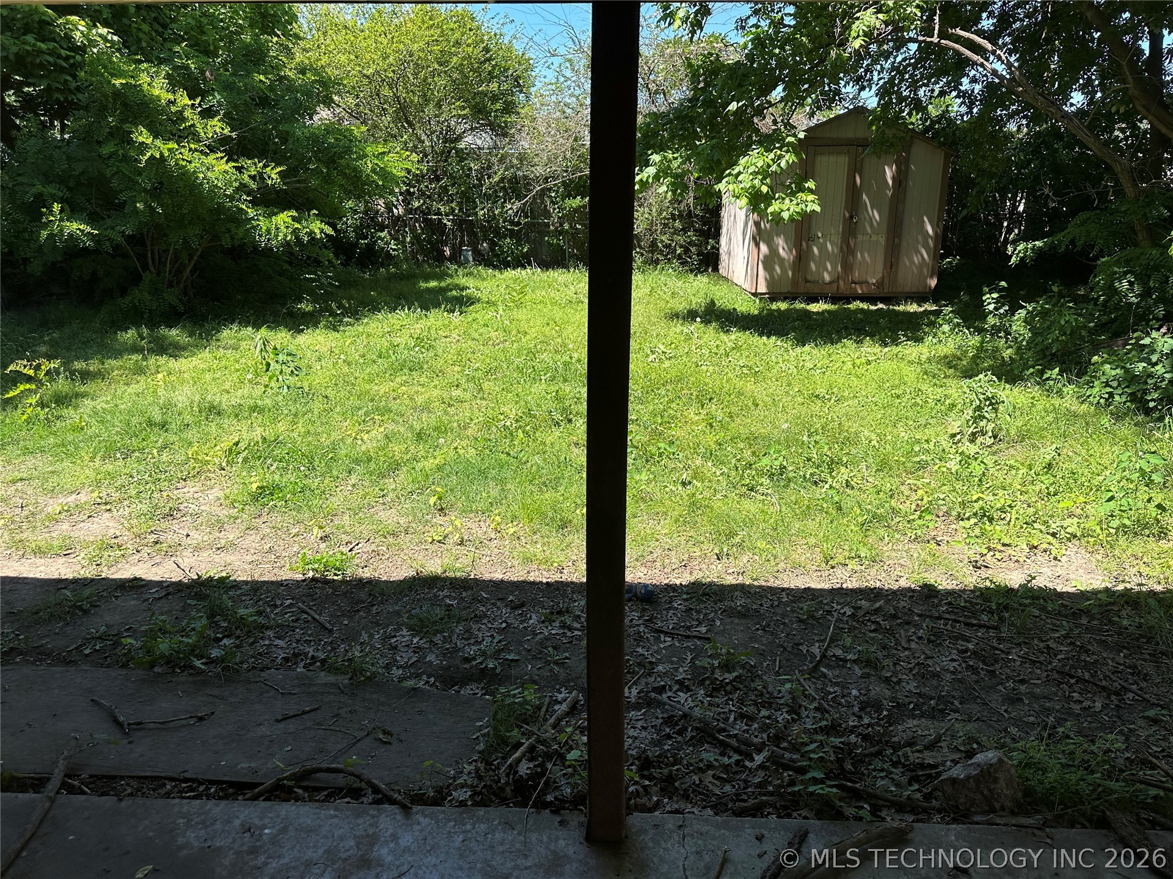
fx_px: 813
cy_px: 440
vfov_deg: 56.8
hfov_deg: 71.6
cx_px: 586
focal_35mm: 24
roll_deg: -1.4
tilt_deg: -15.7
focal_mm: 6.86
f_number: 1.78
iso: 80
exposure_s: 1/1845
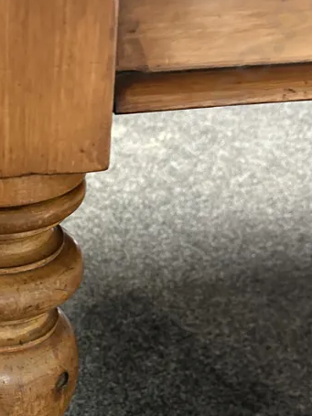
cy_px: 354
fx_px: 649
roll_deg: +1.3
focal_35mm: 54
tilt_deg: -36.3
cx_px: 35
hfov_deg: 26.2
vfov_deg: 34.1
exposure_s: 1/33
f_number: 1.78
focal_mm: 6.86
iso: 800
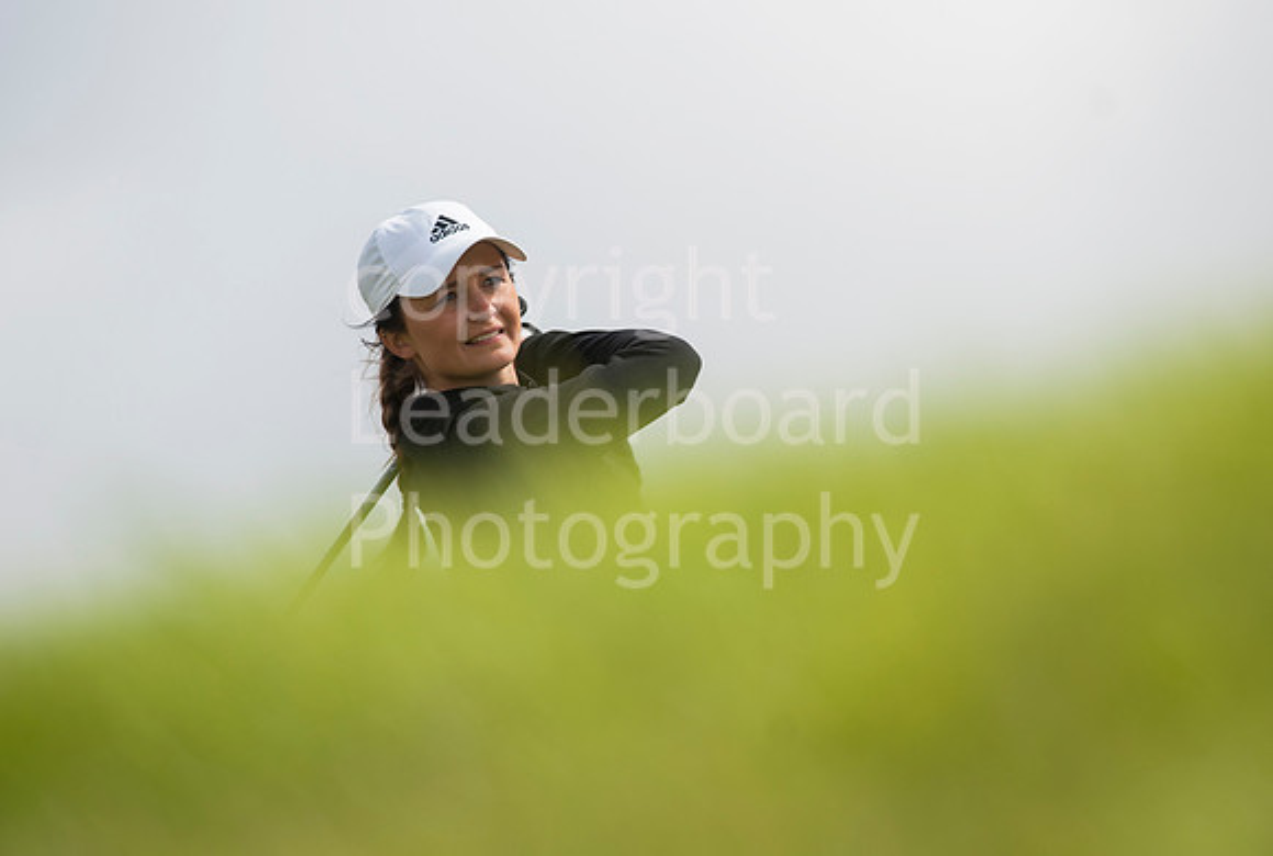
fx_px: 10636
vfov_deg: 4.6
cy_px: 428
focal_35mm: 300
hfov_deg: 6.8
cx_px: 636
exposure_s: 1/3200
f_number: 5.6
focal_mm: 300
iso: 200
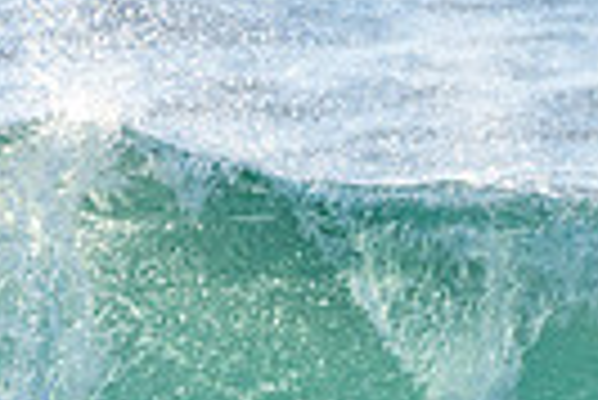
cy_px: 564
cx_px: 751
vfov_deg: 0.4
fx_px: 54277
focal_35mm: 3264
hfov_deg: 0.6
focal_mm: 500
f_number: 5.6
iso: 320
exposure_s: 1/1250
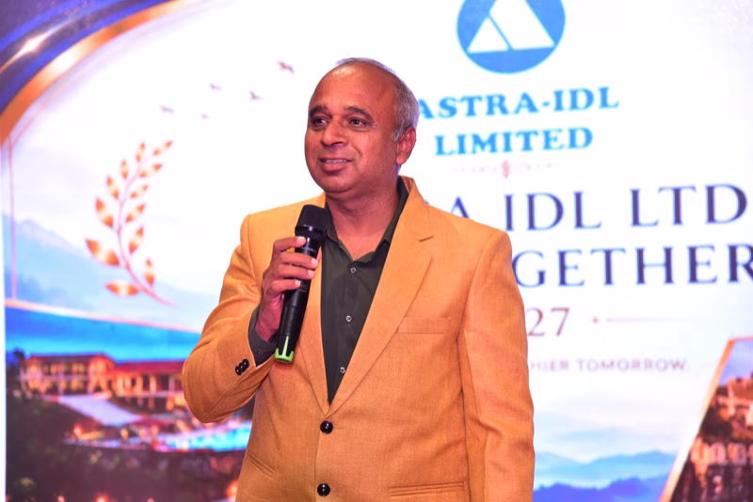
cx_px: 376
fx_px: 2092
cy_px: 251
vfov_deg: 13.7
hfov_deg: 20.4
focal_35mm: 100
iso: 2500
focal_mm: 100
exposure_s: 1/100
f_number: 4.5
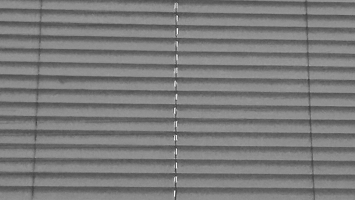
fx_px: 1120
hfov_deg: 18.0
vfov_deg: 10.2
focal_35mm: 119
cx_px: 197
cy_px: 99
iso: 3200
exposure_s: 1/16.7
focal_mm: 3.95
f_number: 1.8
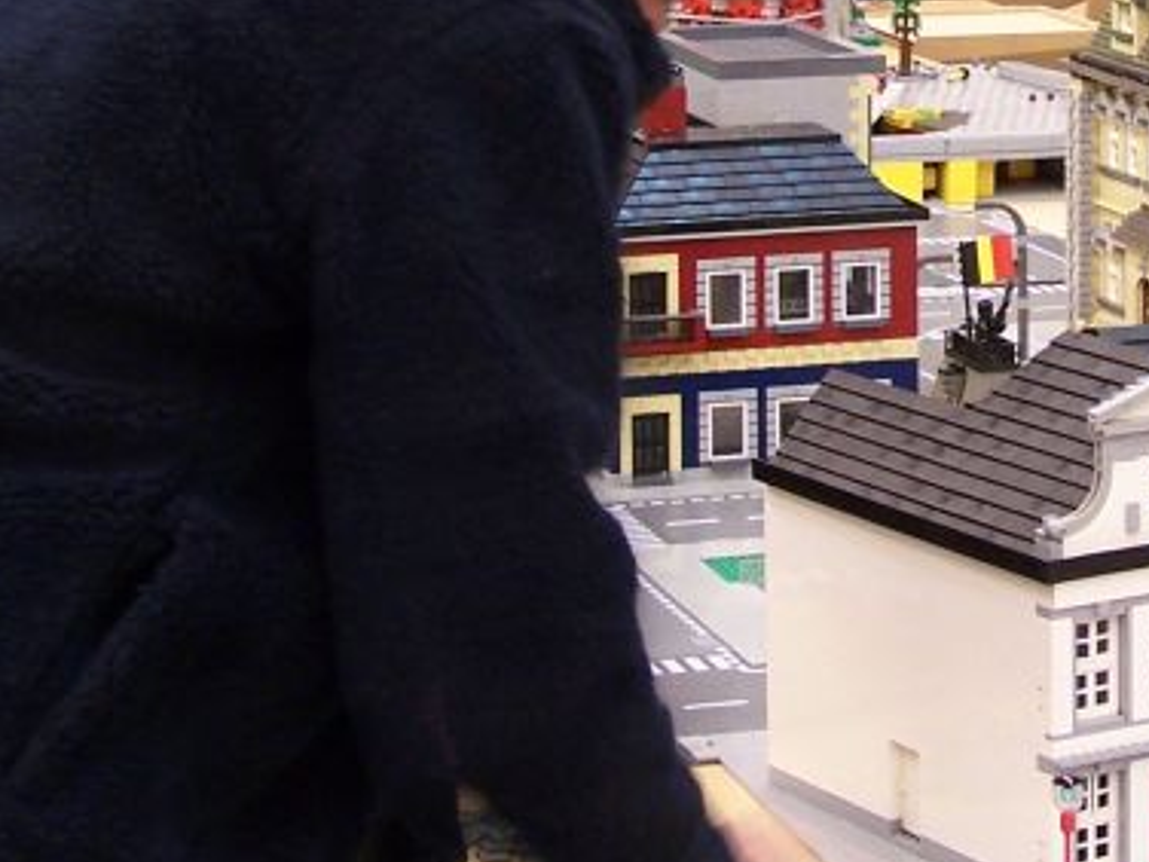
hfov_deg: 14.0
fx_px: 4614
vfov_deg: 10.6
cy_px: 177
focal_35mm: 139
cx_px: 1091
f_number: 3
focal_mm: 8.5
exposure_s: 1/2
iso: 80
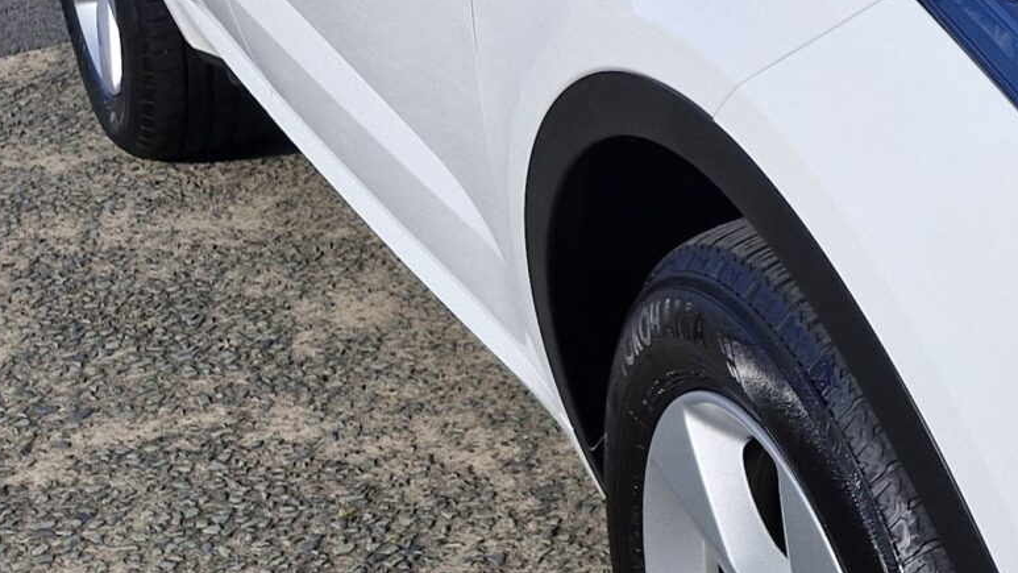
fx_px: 2241
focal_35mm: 83
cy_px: 28
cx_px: 1358
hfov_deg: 22.6
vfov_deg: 14.4
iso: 50
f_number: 1.8
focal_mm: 5.54
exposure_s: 1/1692
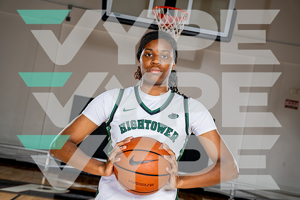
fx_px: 425
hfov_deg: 38.9
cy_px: 100
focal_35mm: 51
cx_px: 150
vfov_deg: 26.5
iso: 200
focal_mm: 51
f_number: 5.6
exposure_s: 1/250
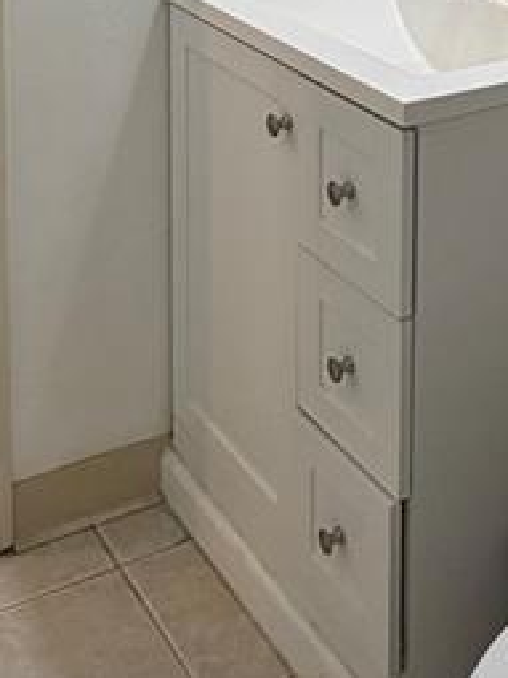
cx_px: 303
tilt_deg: -7.8
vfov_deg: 25.8
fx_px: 1293
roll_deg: -1.5
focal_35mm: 66
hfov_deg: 22.2
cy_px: -165
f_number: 2.2
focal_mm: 2.22
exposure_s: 1/120
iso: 100
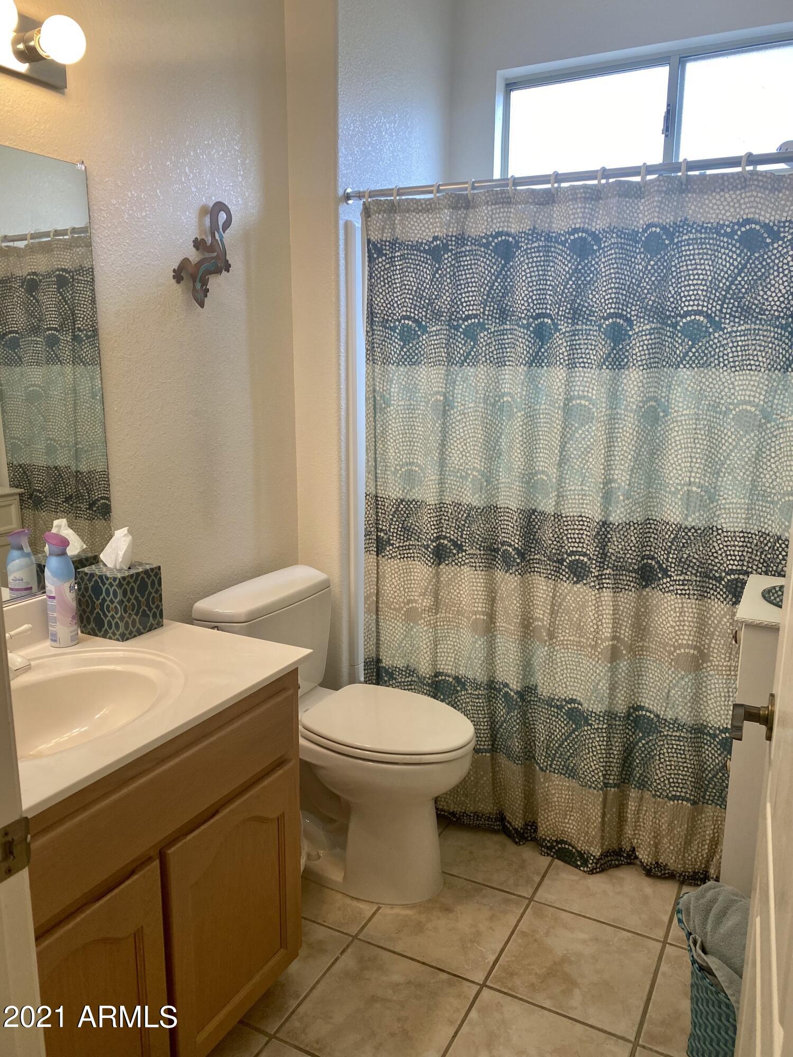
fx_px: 794
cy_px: 528
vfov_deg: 67.3
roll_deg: -0.6
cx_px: 396
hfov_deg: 53.1
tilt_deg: -11.2
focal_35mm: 26
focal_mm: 4.25
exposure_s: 1/120
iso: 125
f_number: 1.8
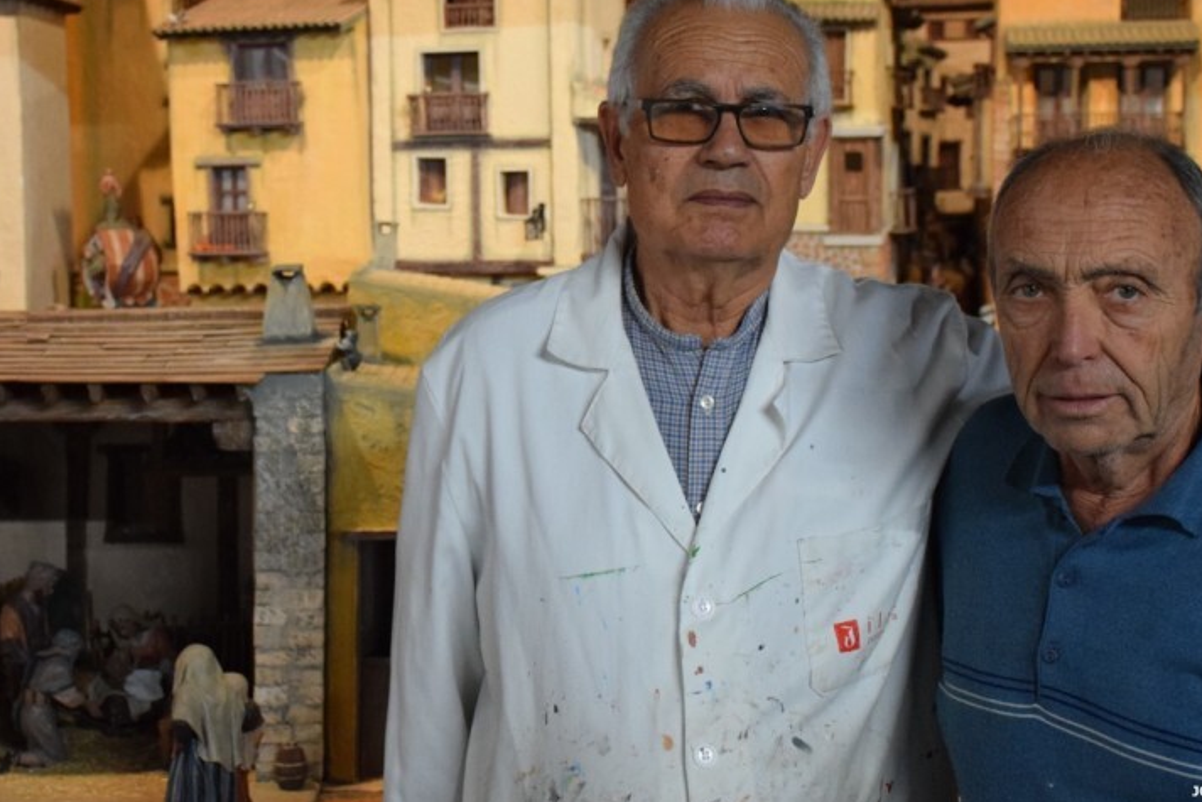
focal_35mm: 69
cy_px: 333
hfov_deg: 29.2
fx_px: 2304
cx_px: 594
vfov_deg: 19.7
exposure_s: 1/200
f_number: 4
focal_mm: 32
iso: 3200
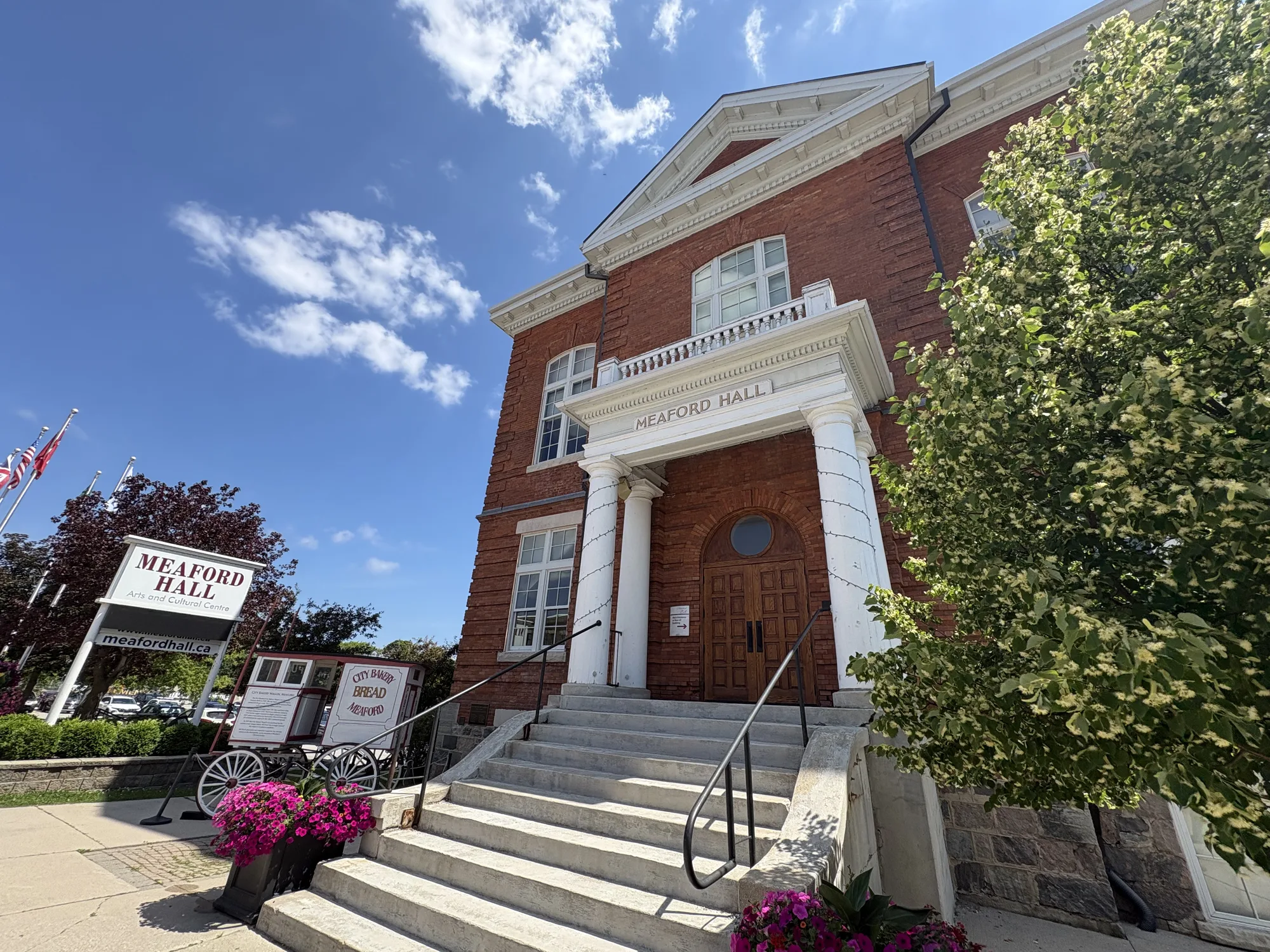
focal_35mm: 14
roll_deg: -3.2
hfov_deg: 102.1
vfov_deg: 85.7
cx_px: 635
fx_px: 514
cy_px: 476
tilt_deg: +23.7
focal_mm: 2.22
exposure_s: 1/1256
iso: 40
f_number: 2.2
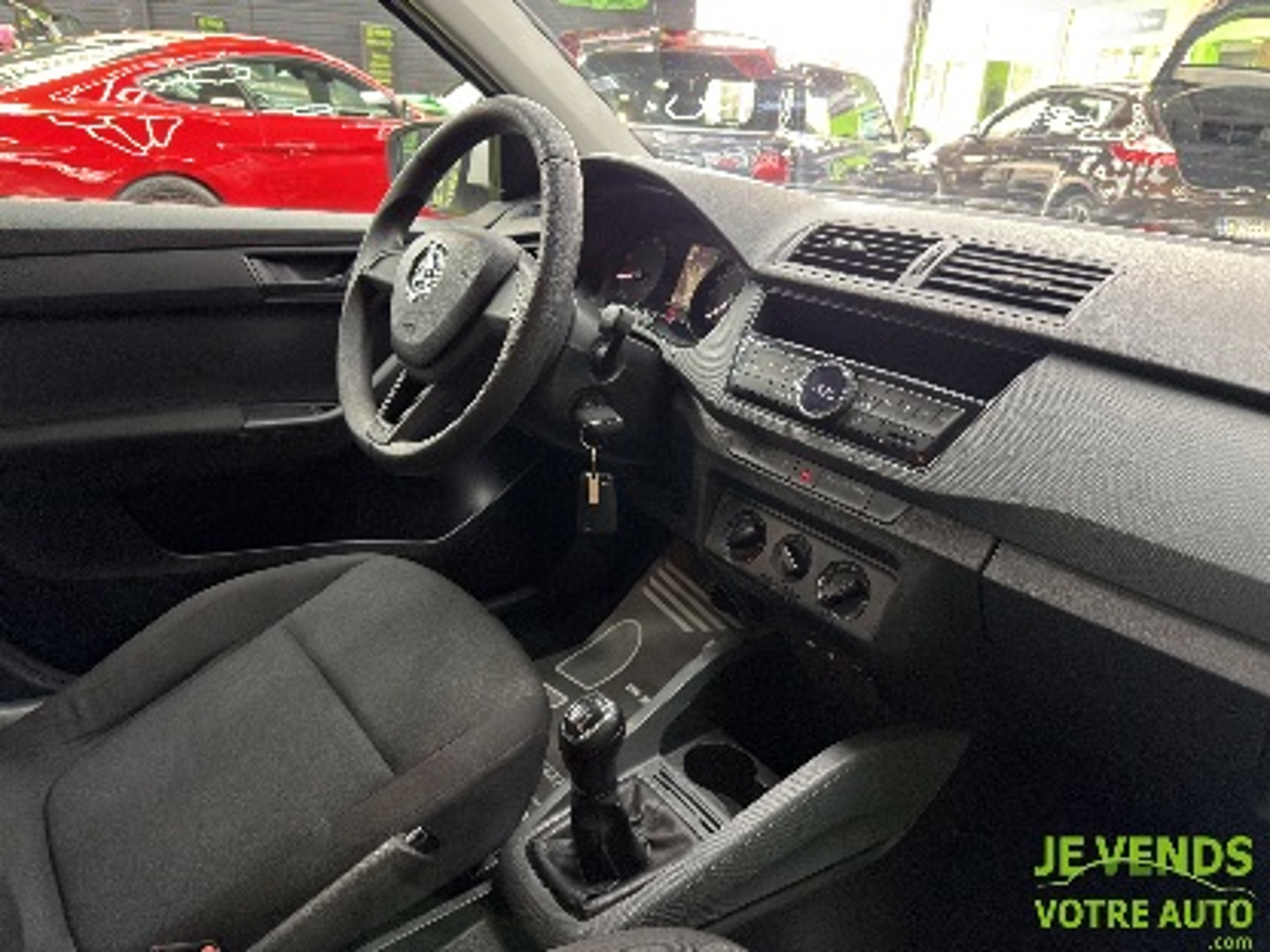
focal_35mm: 24
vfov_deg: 56.8
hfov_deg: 71.6
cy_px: 476
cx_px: 635
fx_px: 881
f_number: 1.78
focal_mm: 6.76
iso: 500
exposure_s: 1/33
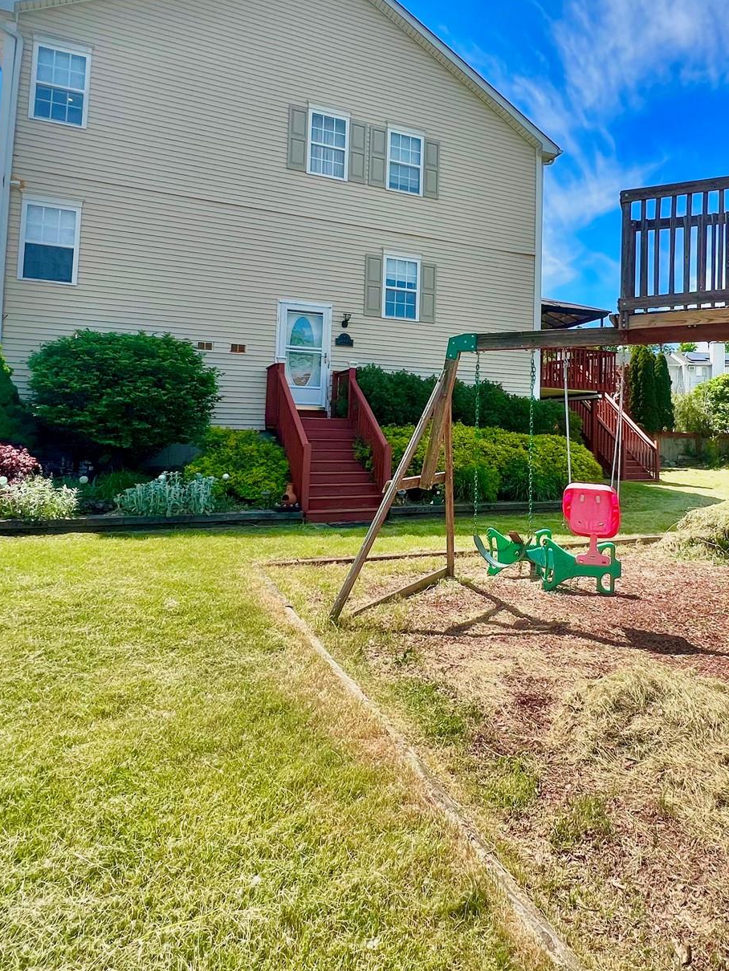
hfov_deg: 59.7
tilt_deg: +3.6
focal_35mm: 22
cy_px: 396
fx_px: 618
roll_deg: -1.3
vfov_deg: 75.7
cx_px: 484
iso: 32
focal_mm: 1.57
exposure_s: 1/1107
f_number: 1.8
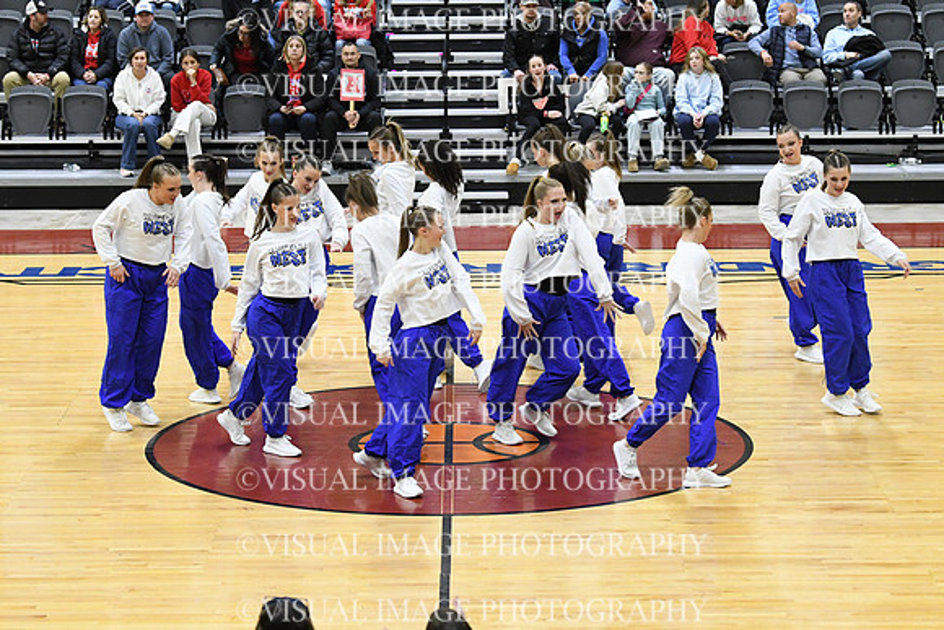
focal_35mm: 112
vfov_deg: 12.2
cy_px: 315
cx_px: 472
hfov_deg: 18.3
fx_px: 2937
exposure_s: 1/250
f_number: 4
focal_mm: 75
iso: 4000
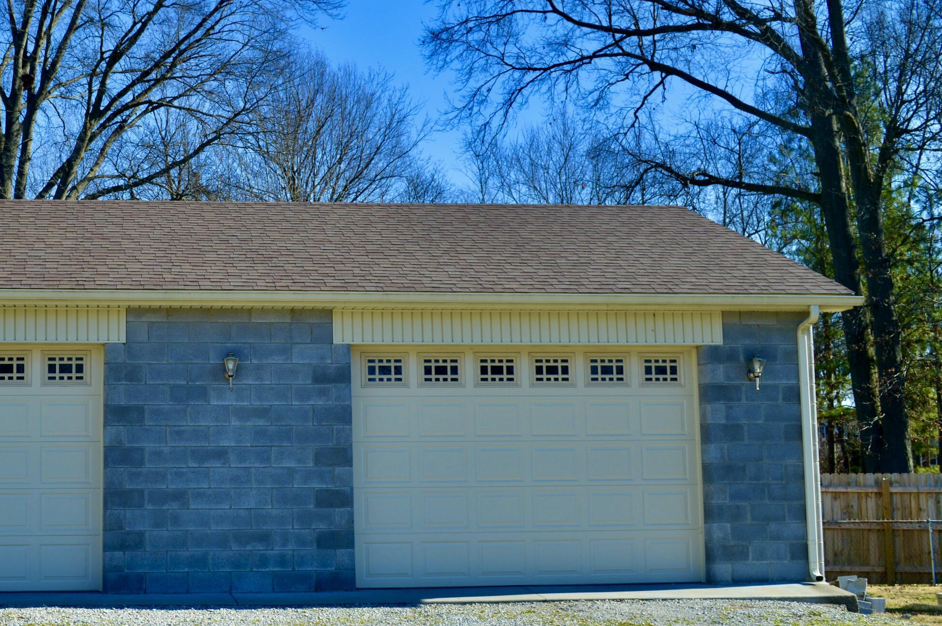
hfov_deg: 35.4
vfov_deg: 24.6
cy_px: 296
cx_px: 230
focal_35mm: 55
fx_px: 1438
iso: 100
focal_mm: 24
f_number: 7.1
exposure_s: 1/200
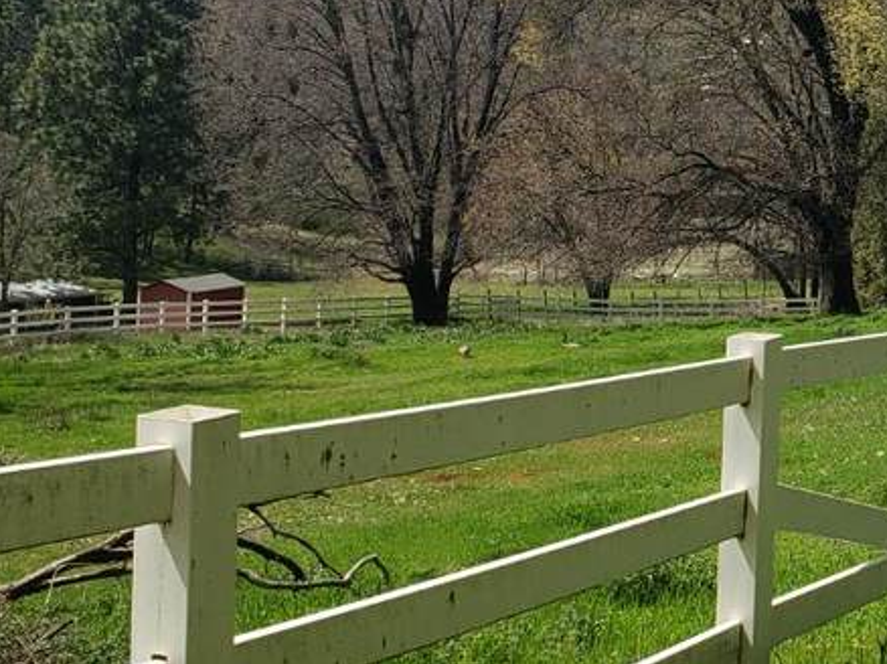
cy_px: 182
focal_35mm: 76
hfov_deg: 22.8
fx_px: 1946
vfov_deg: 19.3
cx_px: 1158
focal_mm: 4.3
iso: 50
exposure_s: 1/1389
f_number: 2.4
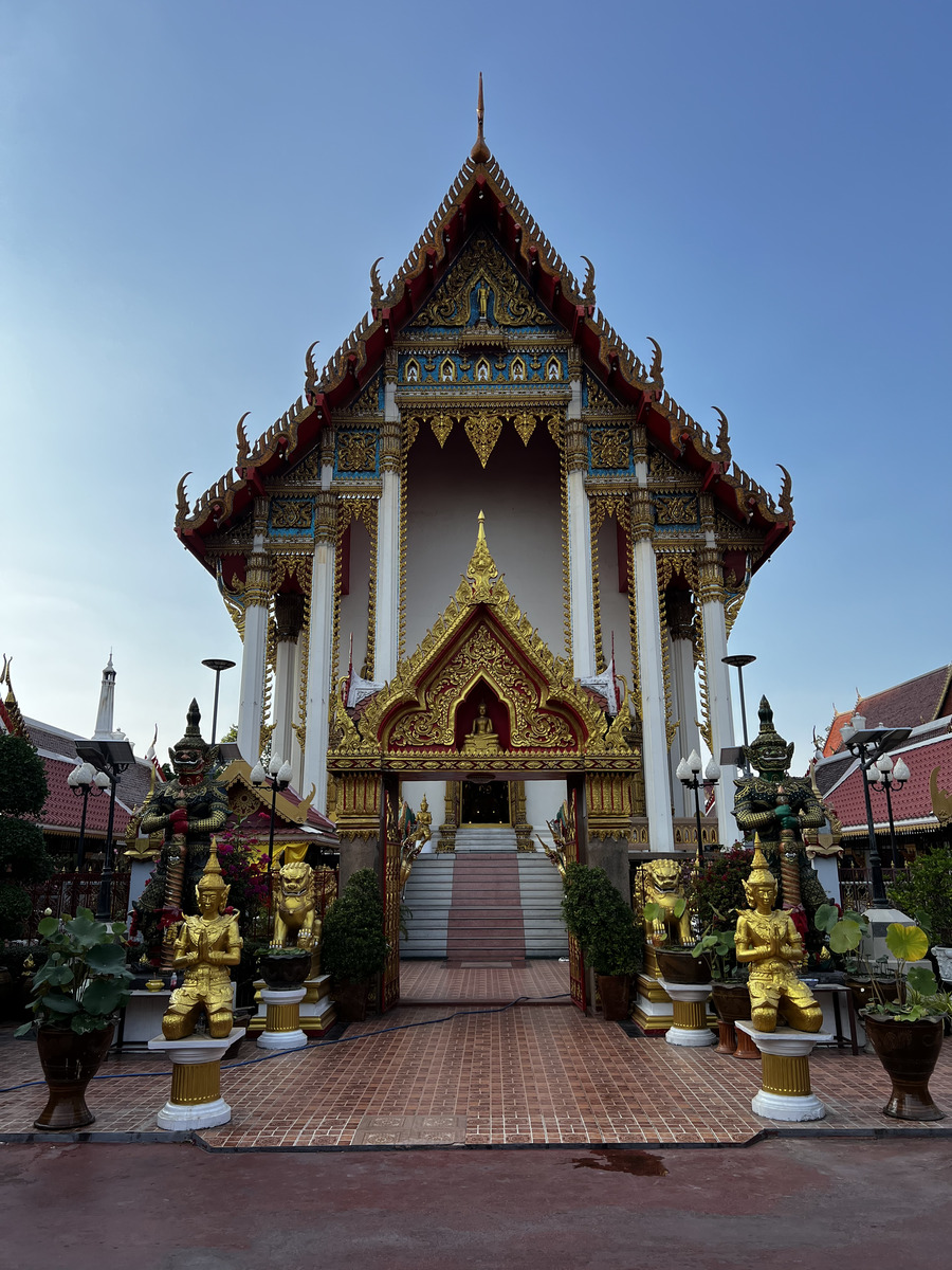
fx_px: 953
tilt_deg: +14.6
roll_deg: +0.3
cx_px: 476
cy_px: 635
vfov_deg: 67.3
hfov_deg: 53.1
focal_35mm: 26
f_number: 1.5
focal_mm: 5.7
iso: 50
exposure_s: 1/2457
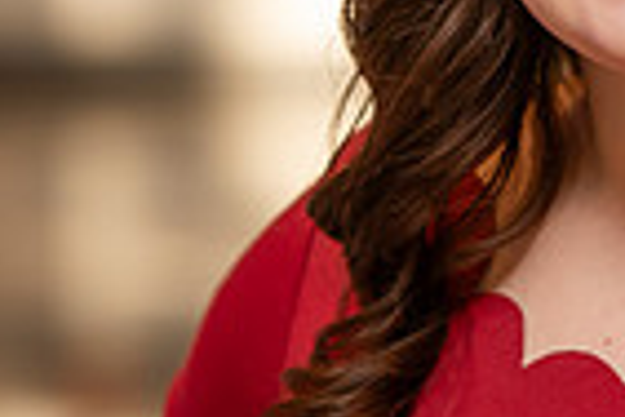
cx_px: 536
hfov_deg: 3.8
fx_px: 9305
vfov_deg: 2.6
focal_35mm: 536
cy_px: 126
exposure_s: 1/250
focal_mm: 130
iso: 250
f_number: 3.2
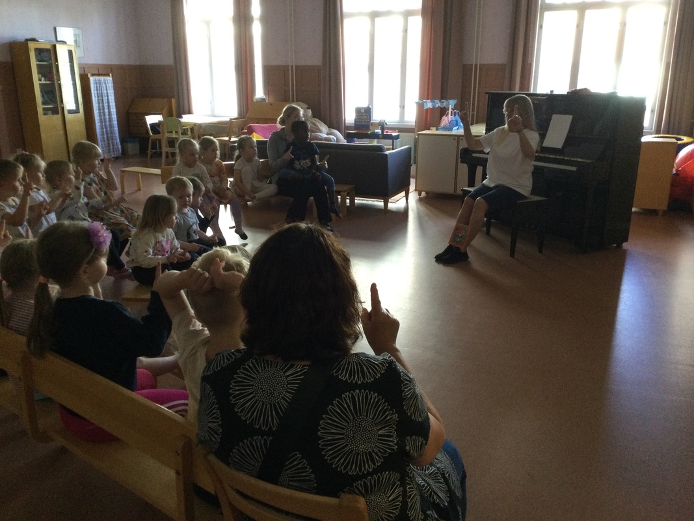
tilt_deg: -19.0
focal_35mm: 31
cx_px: 347
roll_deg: -1.3
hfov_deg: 58.4
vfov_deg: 45.4
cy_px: 260
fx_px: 621
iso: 160
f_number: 2.4
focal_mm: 3.3
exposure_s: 1/33
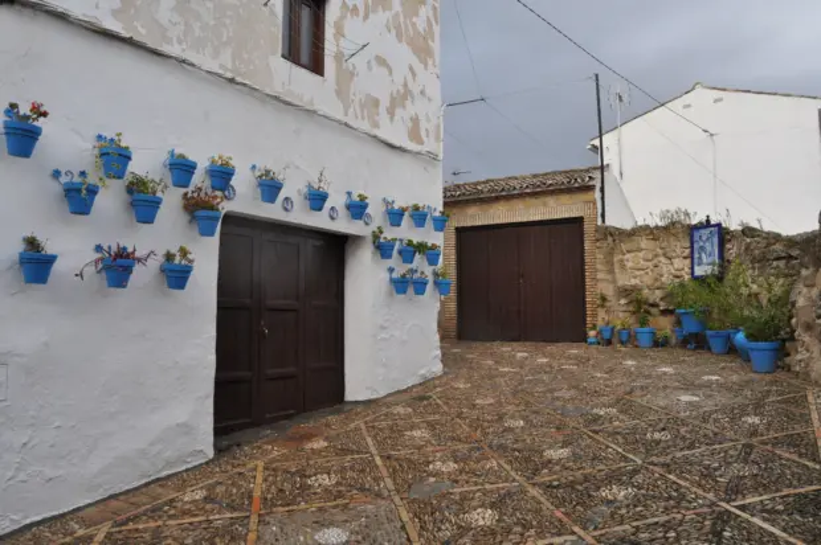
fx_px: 615
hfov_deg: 67.4
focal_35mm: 27
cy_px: 272
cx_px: 410
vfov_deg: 47.8
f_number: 7.1
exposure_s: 1/200
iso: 200
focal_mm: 18
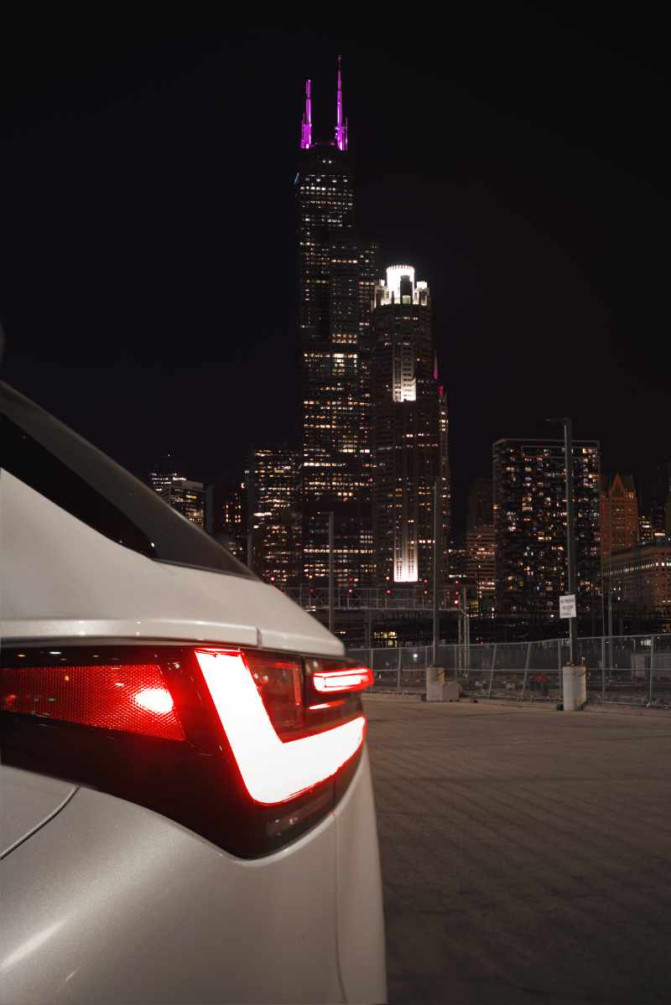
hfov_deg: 27.0
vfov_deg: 39.6
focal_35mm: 50
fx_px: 1397
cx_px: 336
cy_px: 502
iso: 50
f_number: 2.8
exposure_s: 1.3
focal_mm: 50
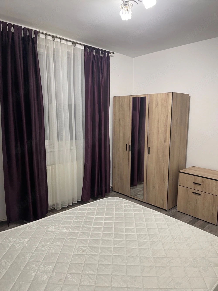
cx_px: 109
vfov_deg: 67.3
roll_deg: -1.2
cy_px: 146
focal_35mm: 26
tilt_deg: -10.6
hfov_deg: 53.0
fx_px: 218
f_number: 1.6
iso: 125
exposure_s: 1/50
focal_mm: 5.1
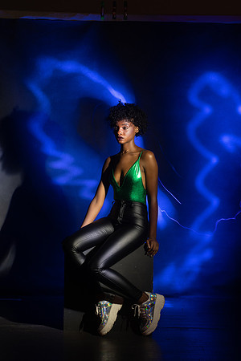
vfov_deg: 30.1
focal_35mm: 67
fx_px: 673
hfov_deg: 20.3
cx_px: 120
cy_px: 180
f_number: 11
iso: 320
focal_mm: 45
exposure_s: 30
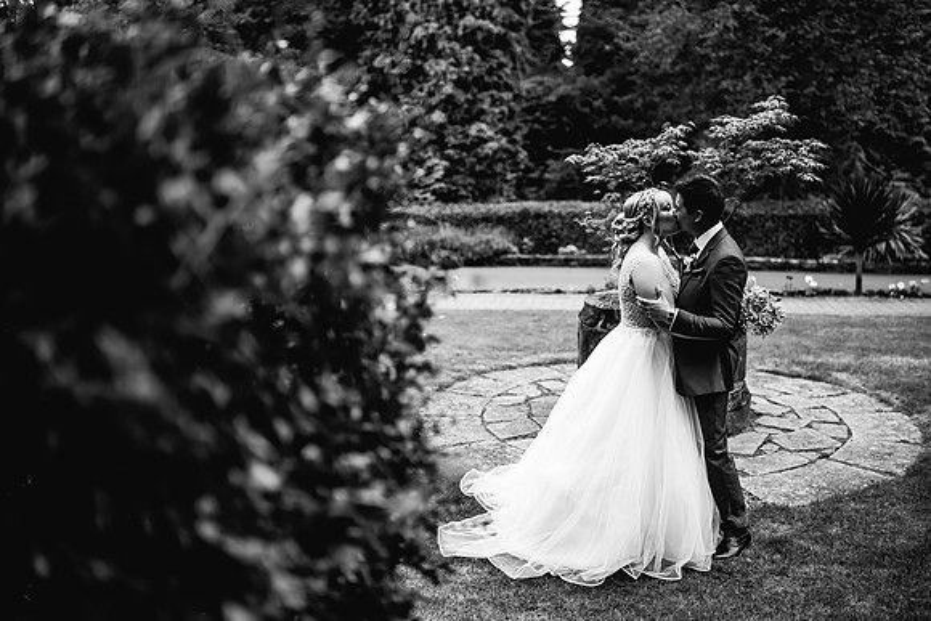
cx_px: 466
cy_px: 310
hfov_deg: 54.4
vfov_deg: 37.9
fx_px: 905
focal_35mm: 35
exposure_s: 1/250
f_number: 1.4
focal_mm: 35
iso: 320
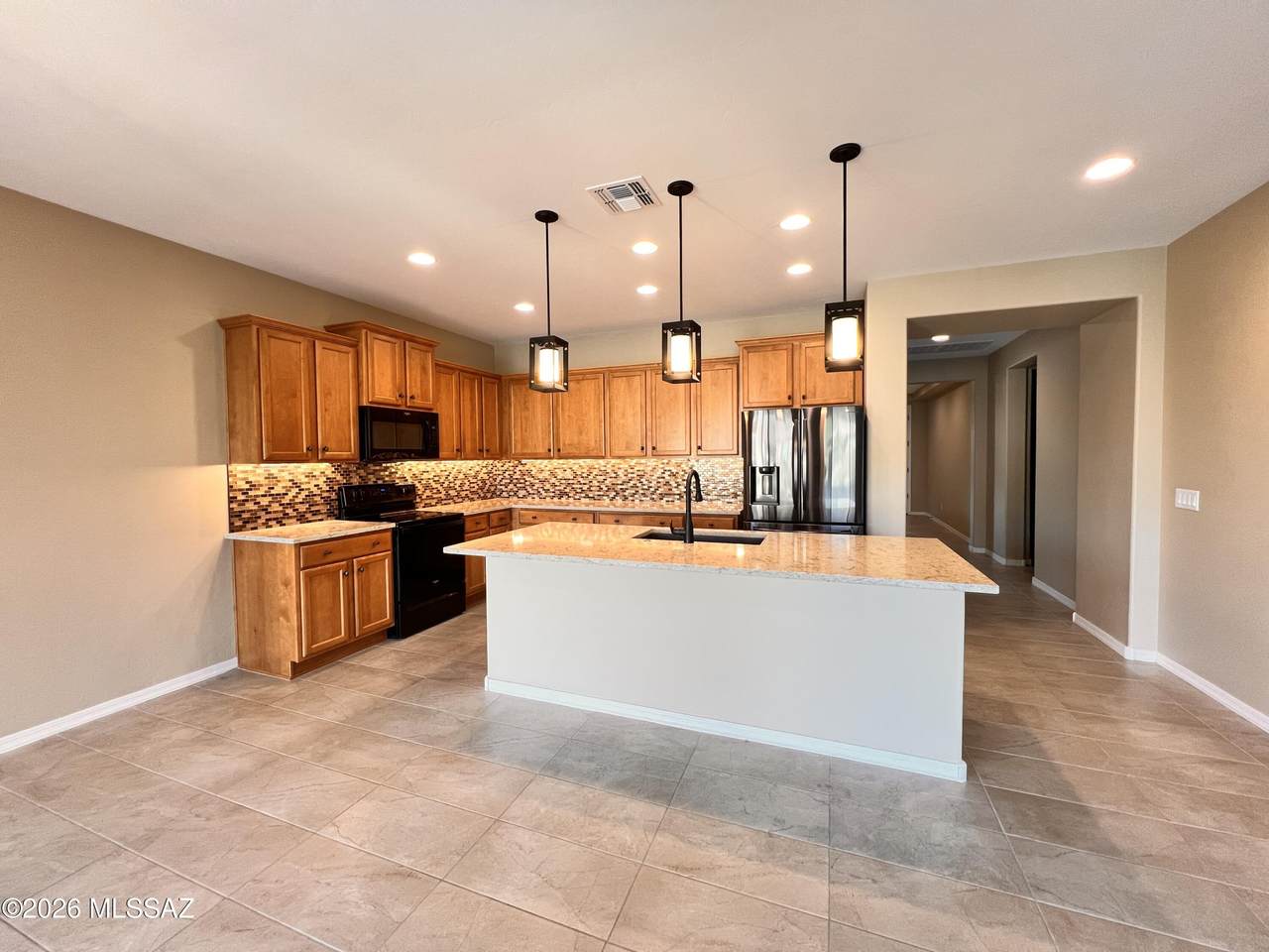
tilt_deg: -2.0
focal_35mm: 13
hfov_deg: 106.2
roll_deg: +0.7
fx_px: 477
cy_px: 476
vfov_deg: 89.9
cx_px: 634
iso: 160
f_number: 1.8
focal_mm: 1.57
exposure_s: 1/60
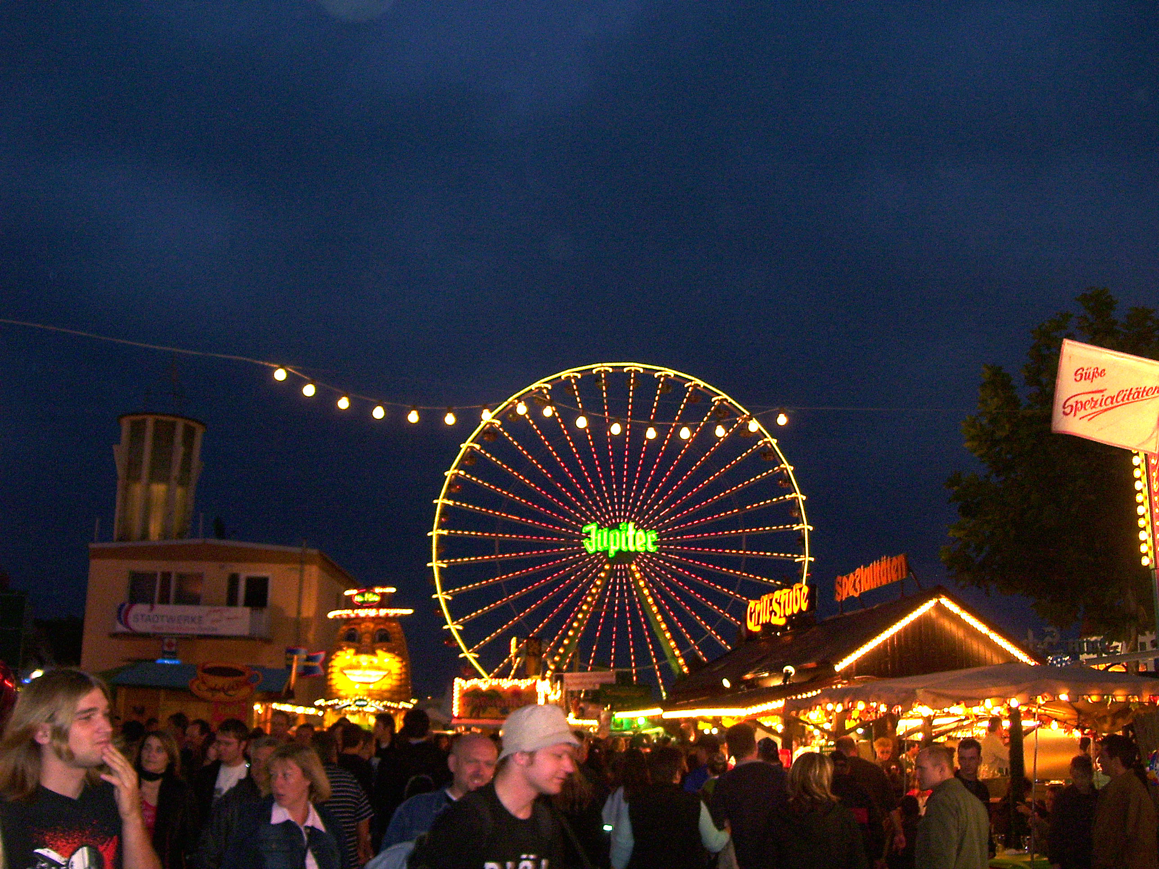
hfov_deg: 50.1
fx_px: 1239
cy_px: 434
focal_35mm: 37
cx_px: 580
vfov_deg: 38.7
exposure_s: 1/60
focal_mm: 6
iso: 80
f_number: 2.7
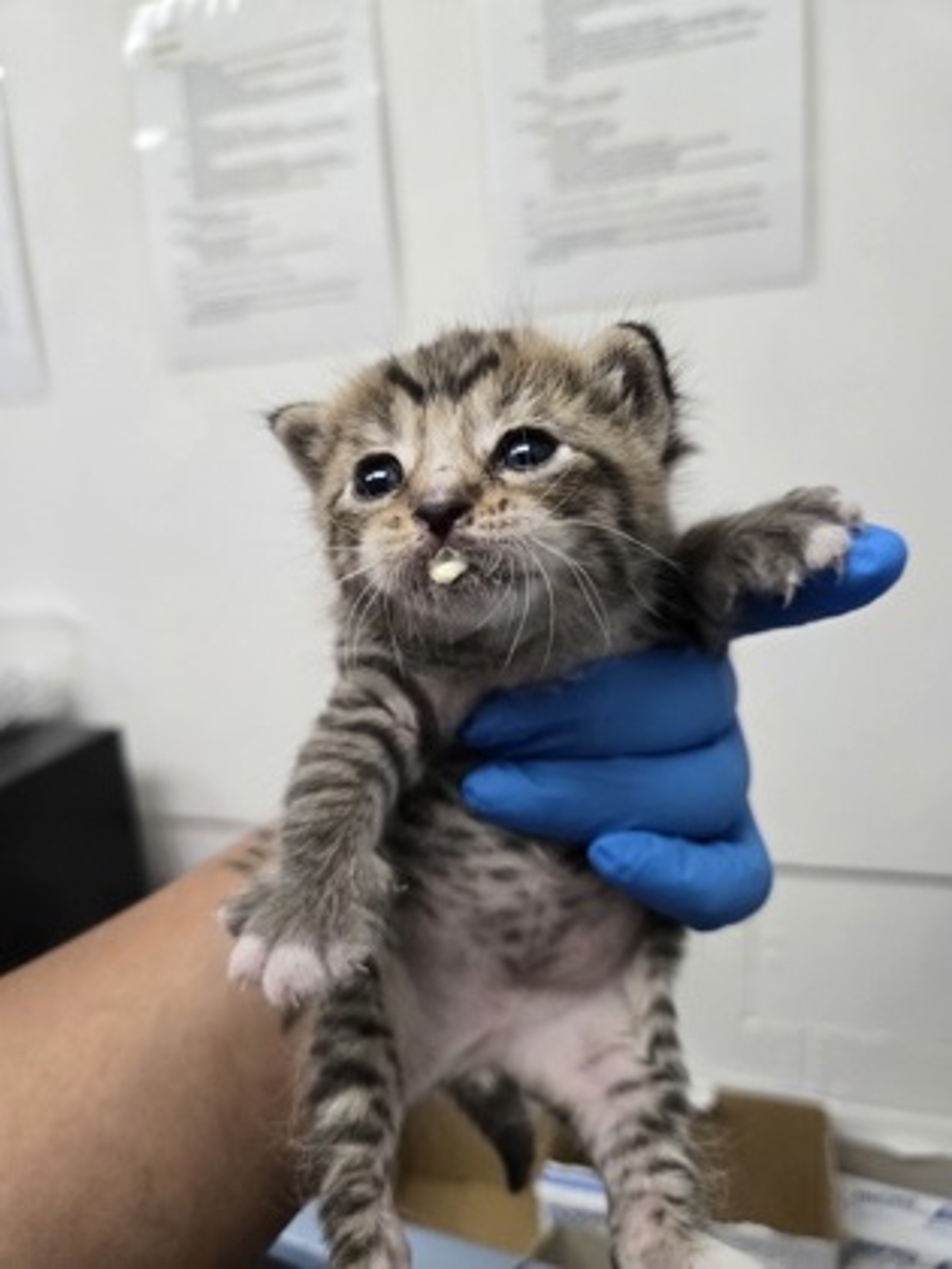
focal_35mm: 23
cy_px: 634
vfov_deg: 73.9
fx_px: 843
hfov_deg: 58.9
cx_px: 476
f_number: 1.8
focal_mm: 5.4
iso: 200
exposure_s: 1/120
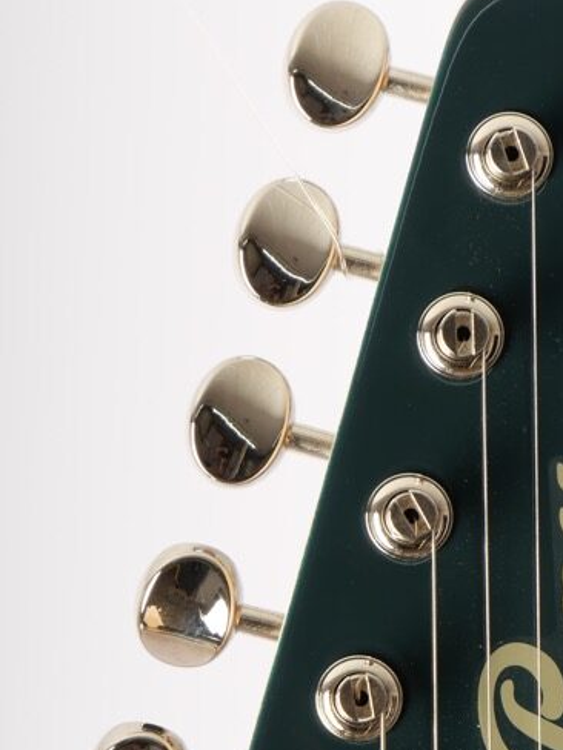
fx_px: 13879
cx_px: 446
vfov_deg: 3.1
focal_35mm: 640
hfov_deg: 2.3
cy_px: 699
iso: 200
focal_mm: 130
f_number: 7.1
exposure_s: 1/250
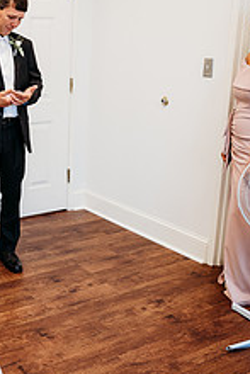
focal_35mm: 49
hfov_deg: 26.3
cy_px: 155
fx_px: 510
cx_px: 7
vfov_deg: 40.2
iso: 320
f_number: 2.5
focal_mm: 24
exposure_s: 1/160
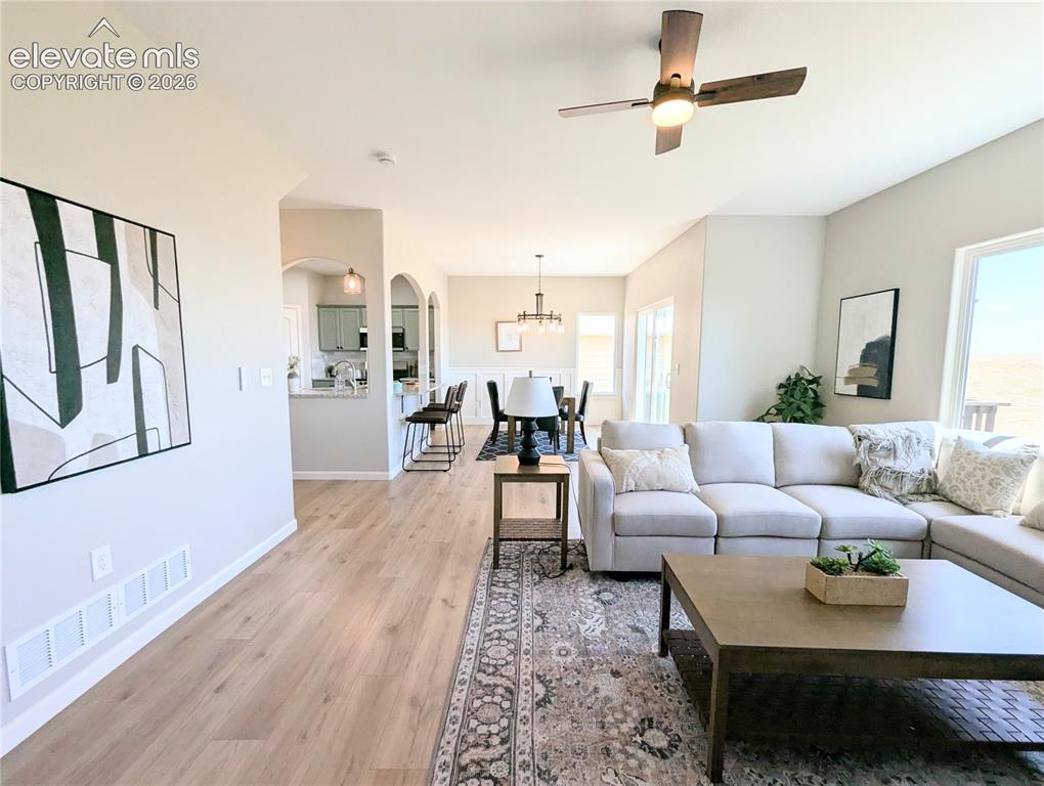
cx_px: 522
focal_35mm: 13
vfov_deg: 90.1
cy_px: 393
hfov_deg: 106.1
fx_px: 393
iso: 52
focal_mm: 1.95
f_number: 2.2
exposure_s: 1/299
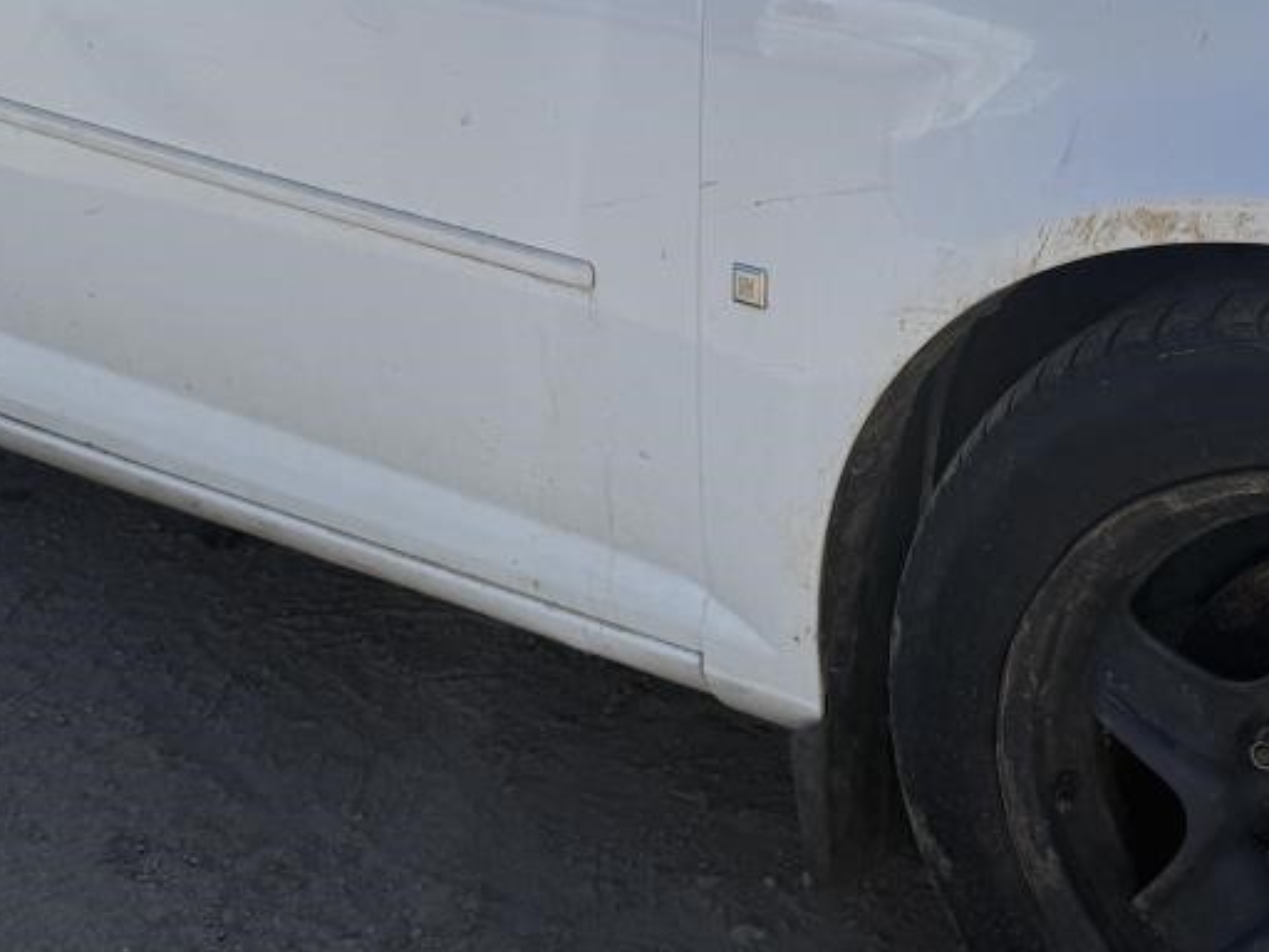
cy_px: 337
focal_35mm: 60
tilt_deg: -18.7
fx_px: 2200
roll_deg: -2.0
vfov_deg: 24.3
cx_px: 1016
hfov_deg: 31.4
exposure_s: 1/4975
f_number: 1.78
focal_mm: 6.76
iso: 100
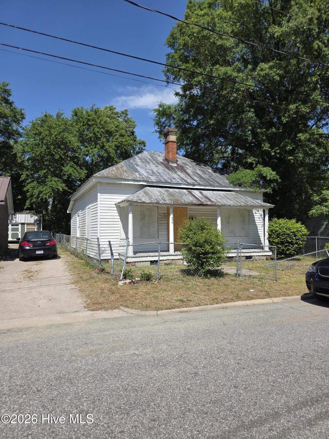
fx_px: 291
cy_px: 220
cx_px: 164
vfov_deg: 73.9
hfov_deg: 58.9
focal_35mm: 23
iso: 80
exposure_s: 1/6150
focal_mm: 6.3
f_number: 1.7
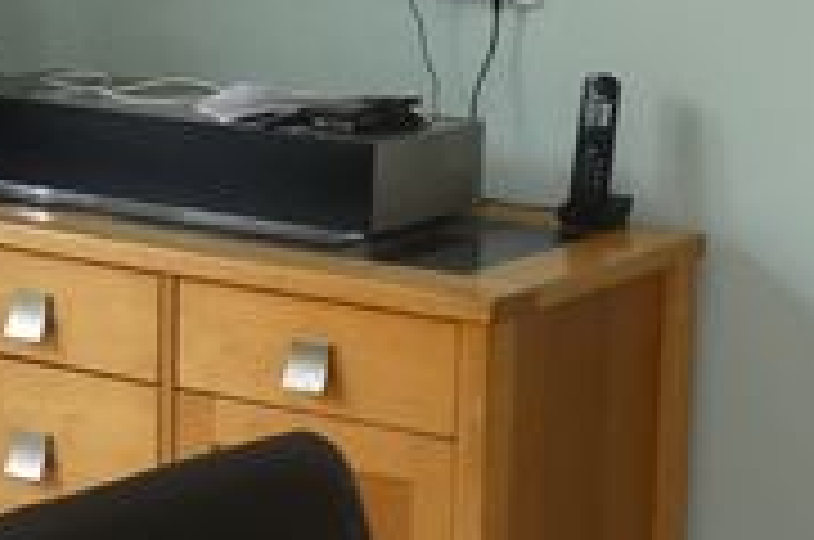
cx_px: 400
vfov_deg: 11.6
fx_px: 2663
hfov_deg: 17.4
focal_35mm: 118
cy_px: 216
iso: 160
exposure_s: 1/60
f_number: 2.8
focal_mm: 3.6
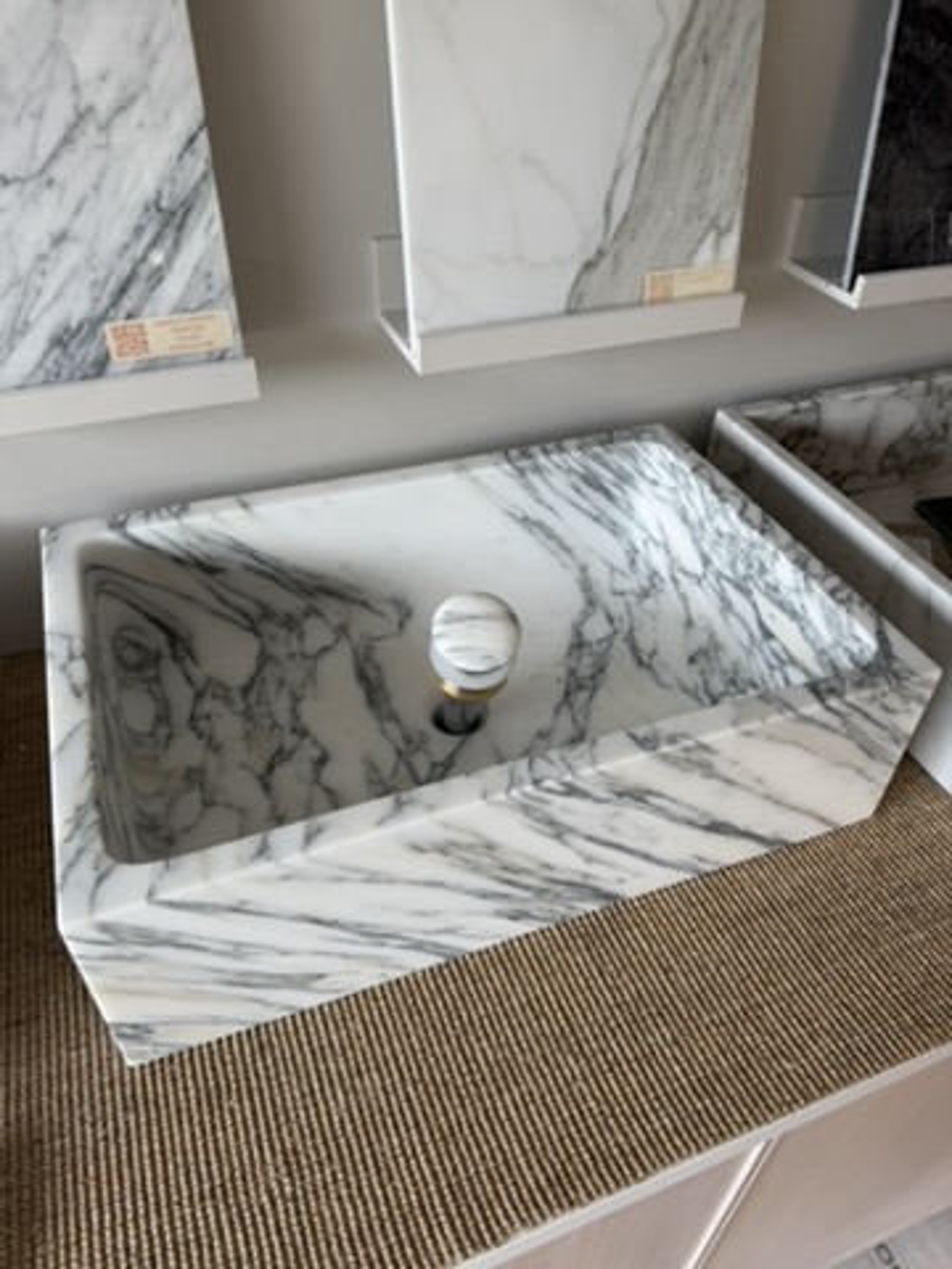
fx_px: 880
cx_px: 476
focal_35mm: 24
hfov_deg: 56.8
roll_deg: -2.6
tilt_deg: -39.9
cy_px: 634
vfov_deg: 71.6
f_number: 1.78
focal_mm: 6.76
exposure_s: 1/192
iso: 64
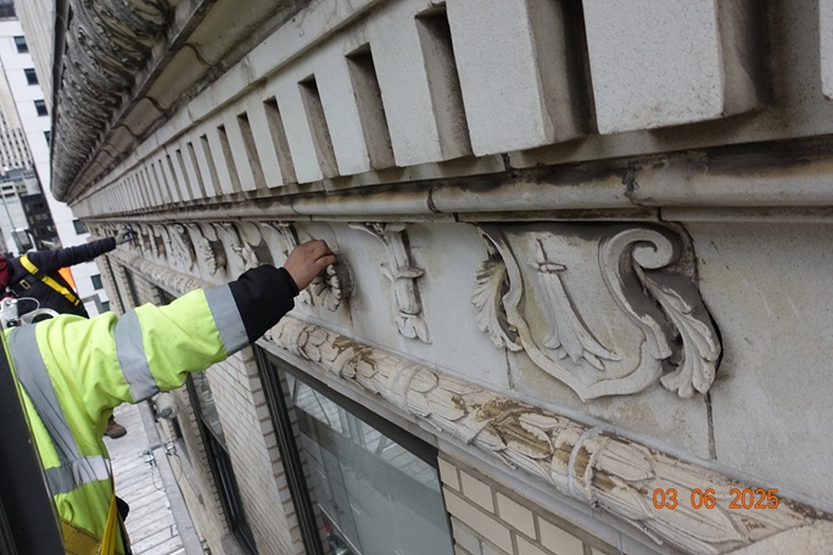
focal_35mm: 24
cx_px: 416
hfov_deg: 73.7
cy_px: 278
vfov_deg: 53.1
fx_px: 555
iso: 125
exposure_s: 1/200
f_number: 4
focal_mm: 8.8
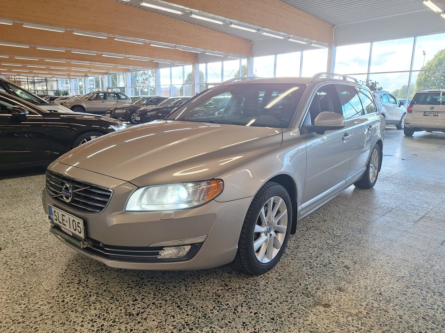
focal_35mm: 23
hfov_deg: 73.9
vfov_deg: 58.9
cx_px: 222
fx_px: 296
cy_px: 166
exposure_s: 1/162
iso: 40
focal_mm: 5.54
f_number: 1.8
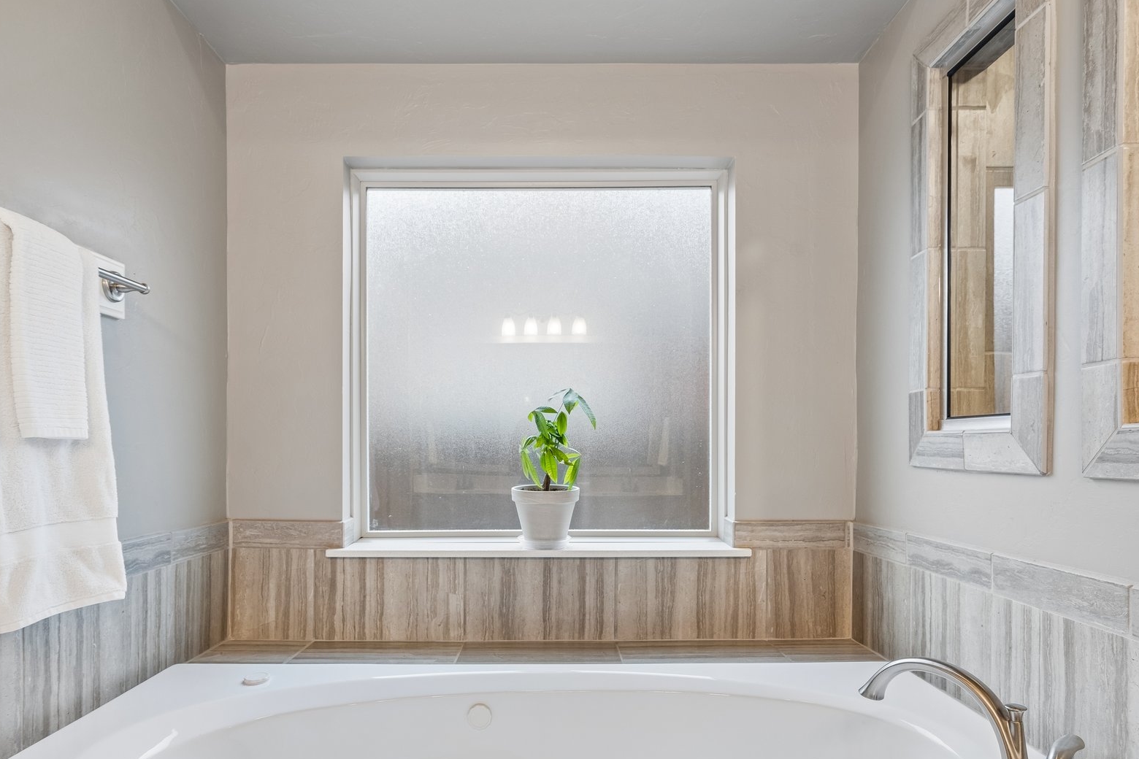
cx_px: 551
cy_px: 461
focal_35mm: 21
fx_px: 664
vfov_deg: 58.9
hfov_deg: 81.2
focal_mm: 16
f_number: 8
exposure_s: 1/6
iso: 200
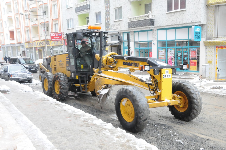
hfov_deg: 49.6
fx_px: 245
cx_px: 113
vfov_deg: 34.1
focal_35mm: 39
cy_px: 75
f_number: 10
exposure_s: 1/400
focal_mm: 26
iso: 3200
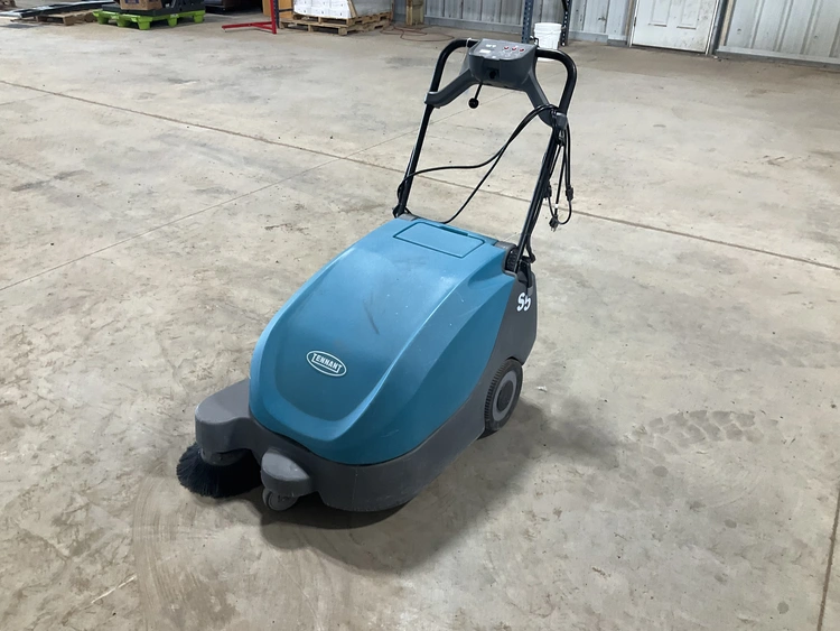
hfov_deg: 61.6
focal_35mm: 29
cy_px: 316
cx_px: 420
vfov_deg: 48.3
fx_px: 704
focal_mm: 3
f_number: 1.8
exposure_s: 1/60
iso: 100
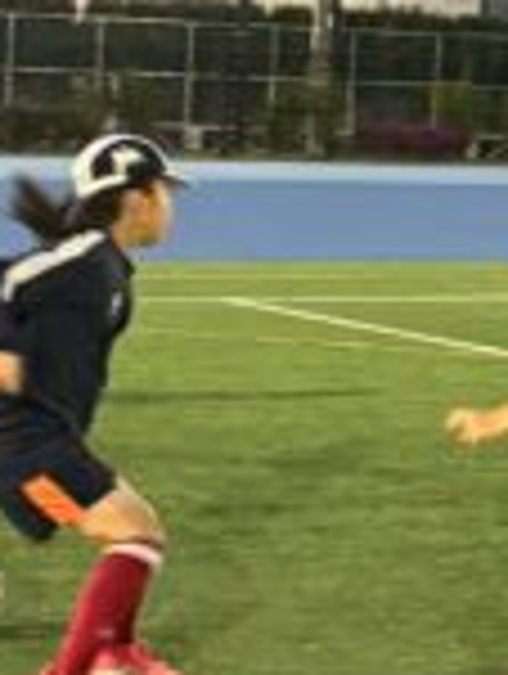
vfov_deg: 17.1
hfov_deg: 12.9
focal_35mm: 115
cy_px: 342
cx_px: 364
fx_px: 2244
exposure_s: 1/50
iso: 500
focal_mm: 6.76
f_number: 1.78
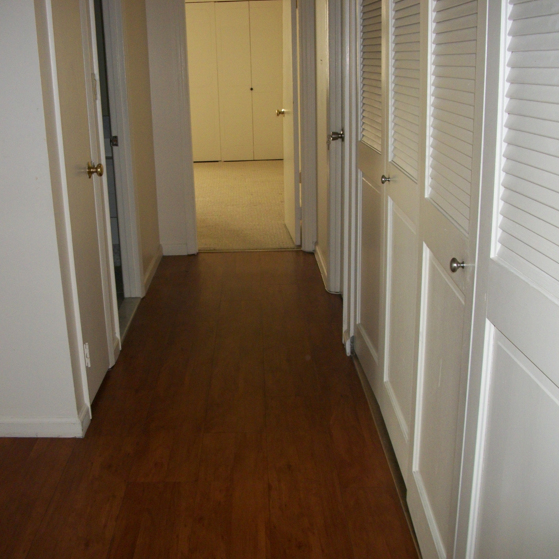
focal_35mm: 38
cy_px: 280
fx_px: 694
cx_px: 219
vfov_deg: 43.9
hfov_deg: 43.6
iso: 160
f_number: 2.9
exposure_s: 1/60
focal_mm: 5.7
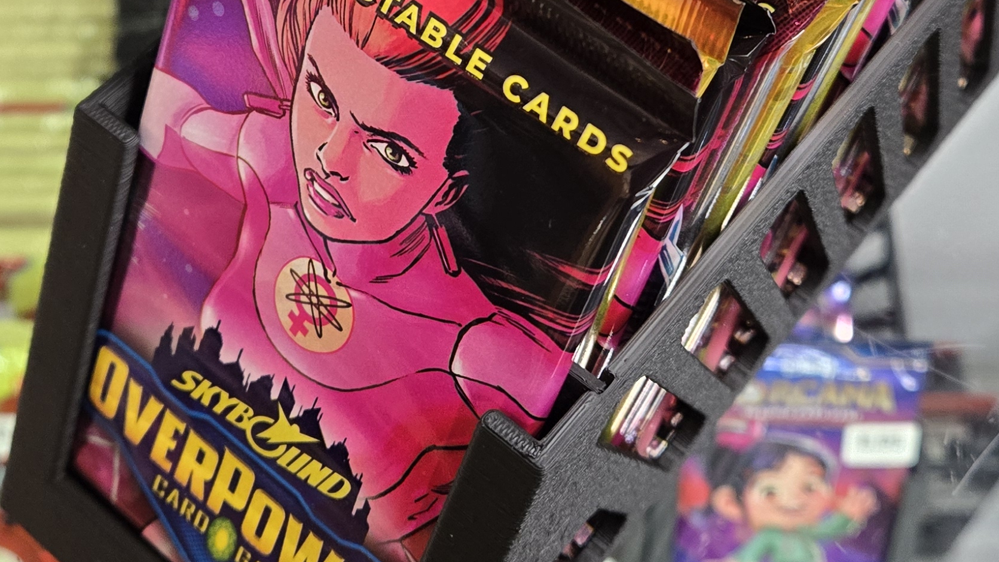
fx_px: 1589
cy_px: 76
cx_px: 493
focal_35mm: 60
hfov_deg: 34.9
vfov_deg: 19.7
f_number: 1.8
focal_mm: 5.4
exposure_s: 1/120
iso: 320
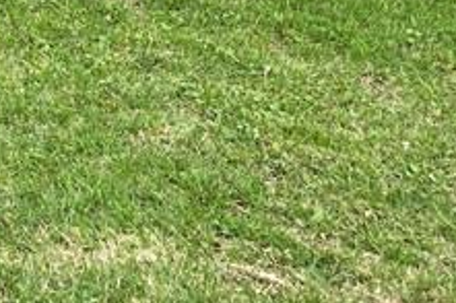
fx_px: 1405
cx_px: -423
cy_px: -385
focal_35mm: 111
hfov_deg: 15.3
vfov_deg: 10.8
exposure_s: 1/180
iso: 40
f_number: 1.7
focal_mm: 6.3
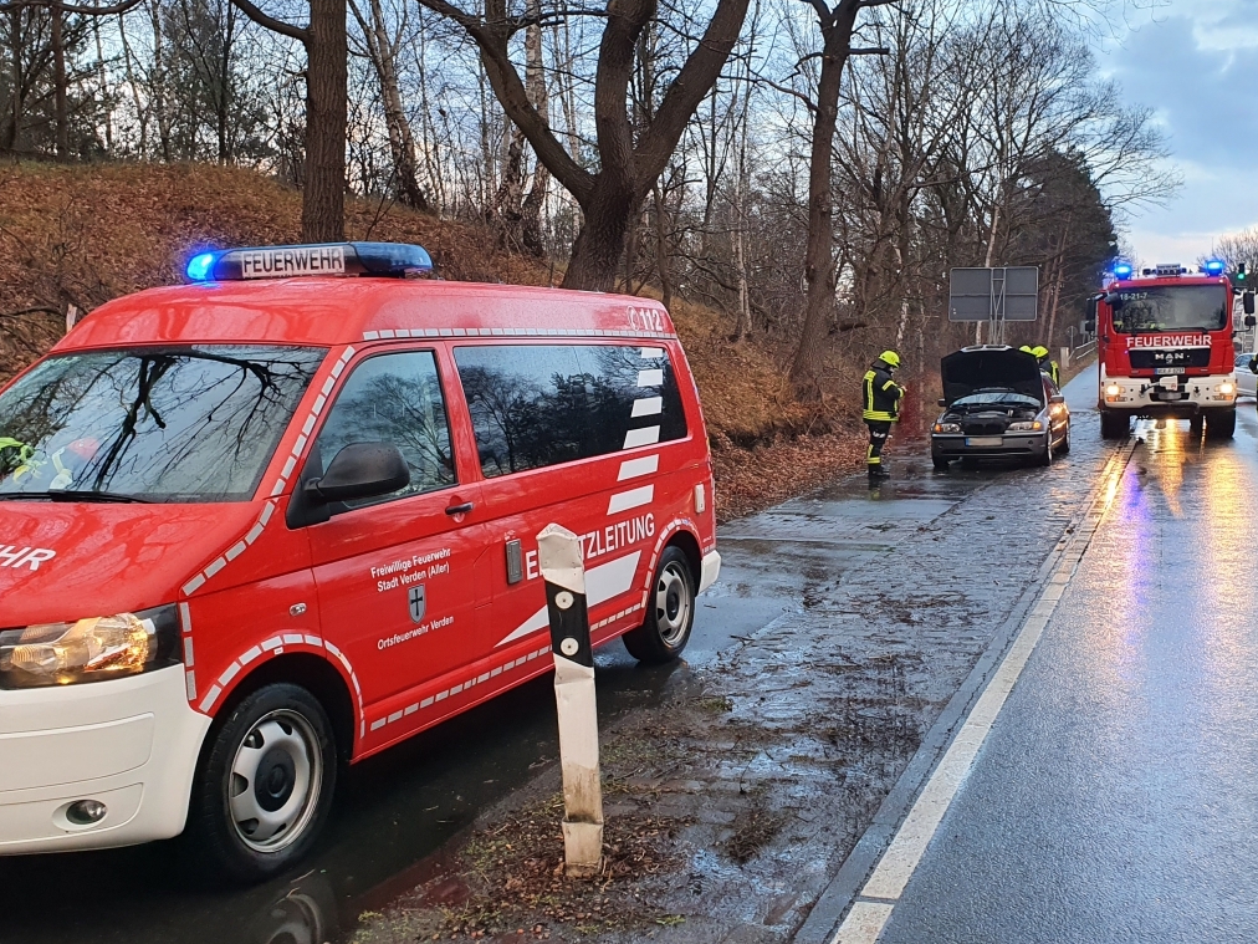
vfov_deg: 38.7
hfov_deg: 50.0
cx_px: 700
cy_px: 466
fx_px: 1345
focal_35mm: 37
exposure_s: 1/120
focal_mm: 4.3
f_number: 2.4
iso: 100
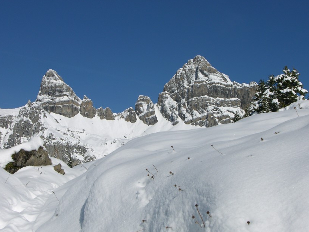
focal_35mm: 72
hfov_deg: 27.0
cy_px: 110
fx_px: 643
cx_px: 152
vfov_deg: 20.4
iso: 50
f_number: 7
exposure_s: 1/550
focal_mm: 14.7
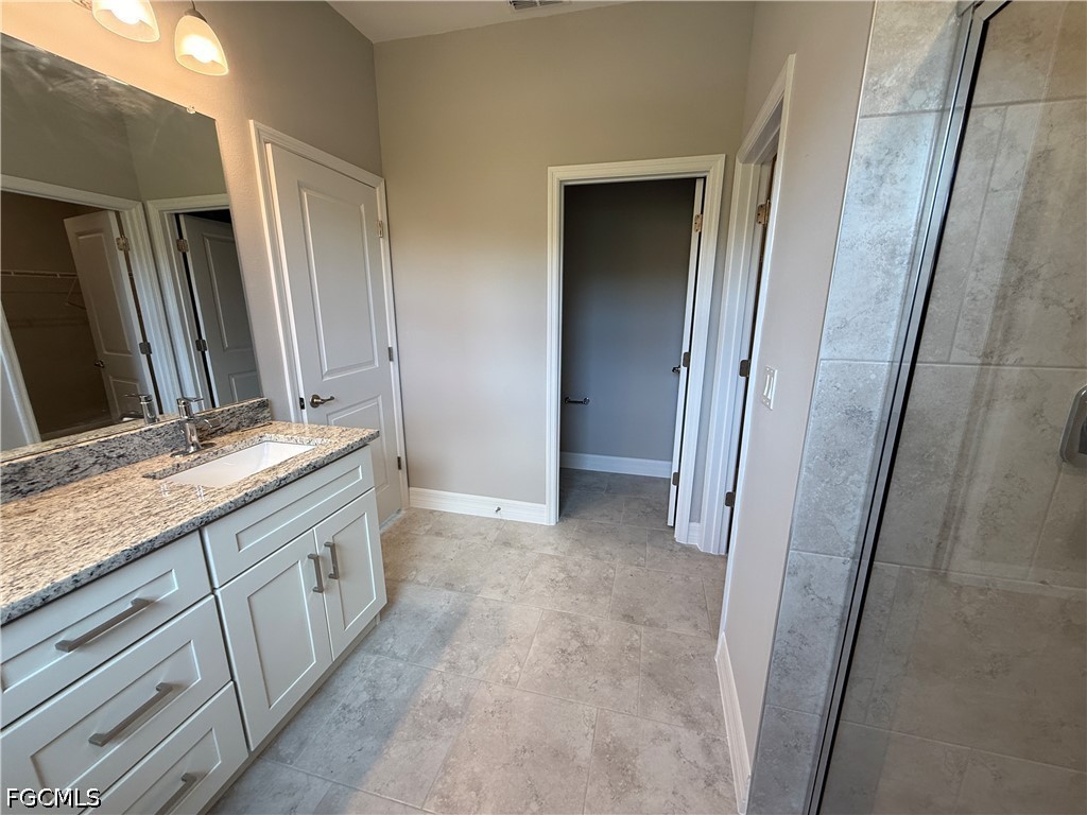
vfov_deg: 85.7
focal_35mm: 14
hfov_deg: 102.1
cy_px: 408
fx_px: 440
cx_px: 544
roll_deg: -0.1
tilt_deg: -12.1
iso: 125
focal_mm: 2.22
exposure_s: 1/120
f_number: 2.2
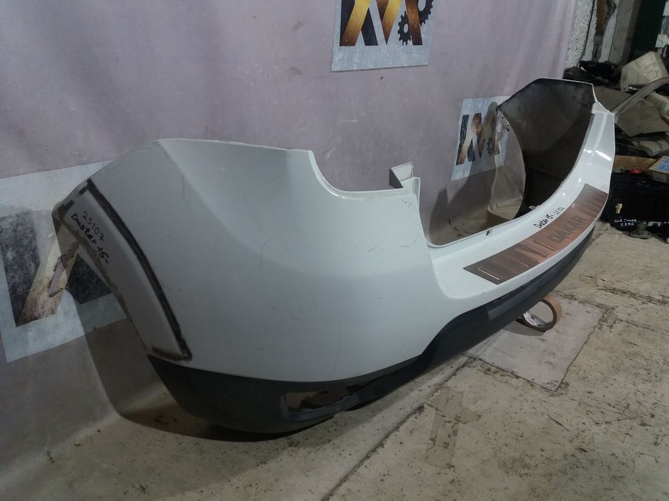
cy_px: 250
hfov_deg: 63.4
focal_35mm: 28
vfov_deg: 49.7
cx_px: 334
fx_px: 541
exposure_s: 1/33
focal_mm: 3.7
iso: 100
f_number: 1.9
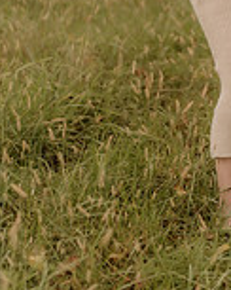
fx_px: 1182
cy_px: -102
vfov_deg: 13.4
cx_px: 275
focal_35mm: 138
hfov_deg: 11.0
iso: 200
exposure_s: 1/320
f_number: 1.8
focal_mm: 50
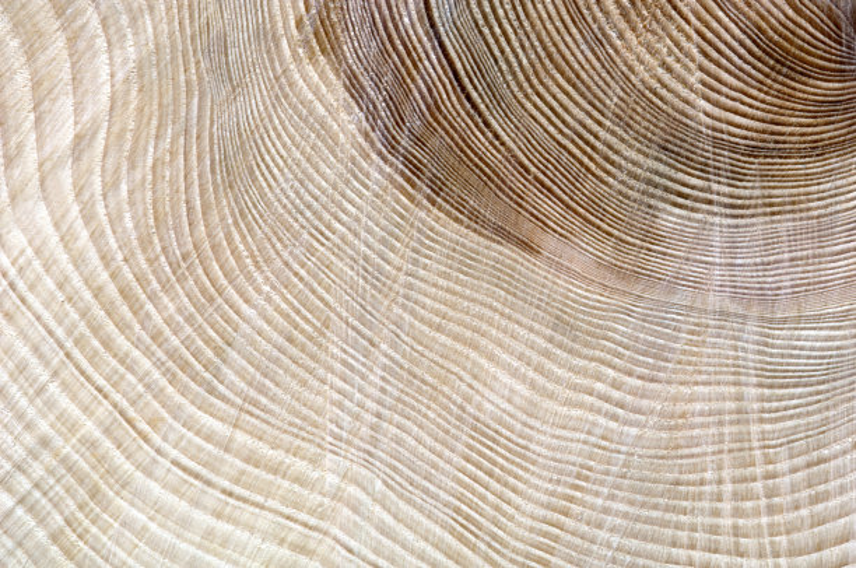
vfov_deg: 8.7
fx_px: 3739
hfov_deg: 13.1
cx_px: 428
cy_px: 284
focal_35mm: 158
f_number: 22
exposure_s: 1/3
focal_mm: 105
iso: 100
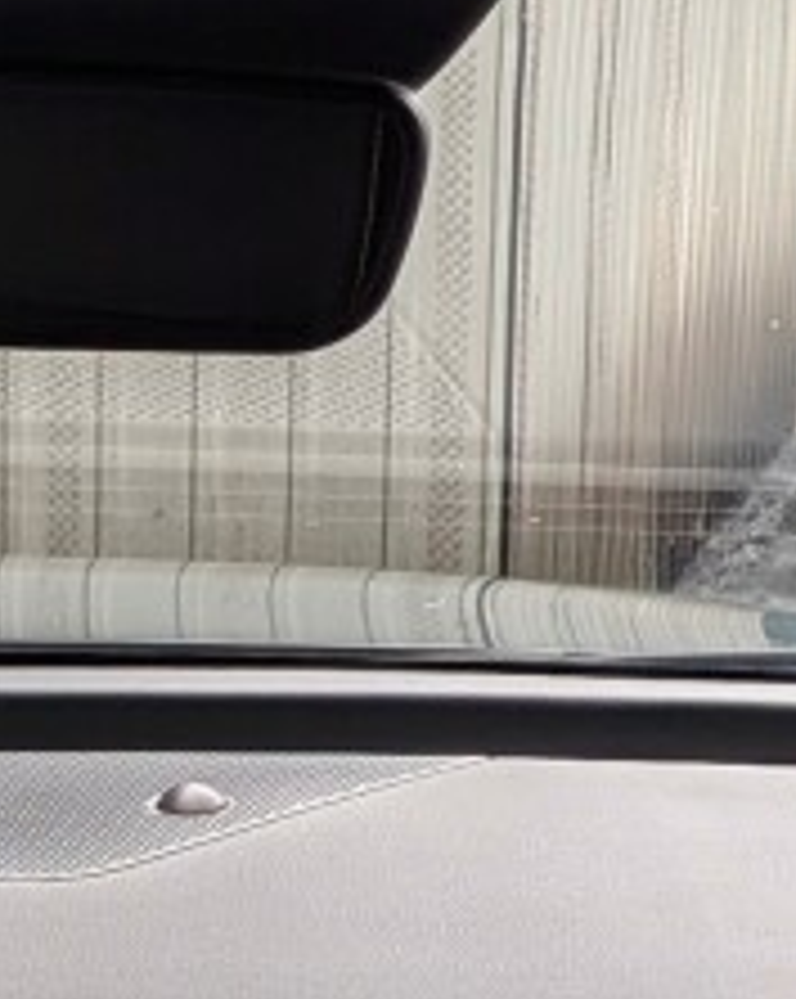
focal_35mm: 169
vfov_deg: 11.2
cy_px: 1215
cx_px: -171
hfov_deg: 9.0
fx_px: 4987
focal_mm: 4.53
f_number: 1.7
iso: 30
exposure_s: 1/140
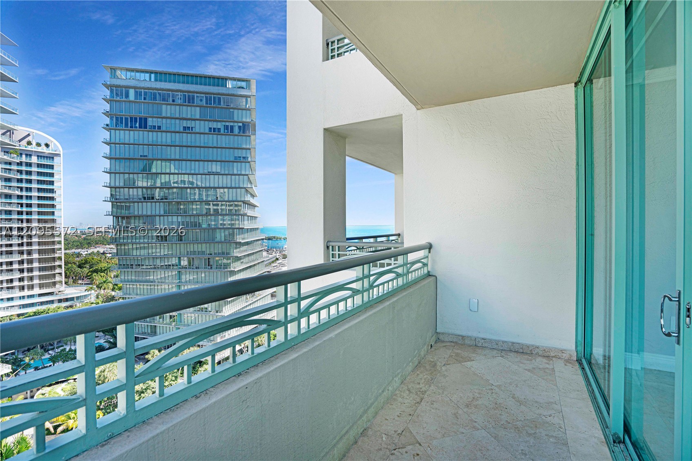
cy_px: 230
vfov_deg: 73.7
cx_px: 346
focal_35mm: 16
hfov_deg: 96.7
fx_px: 307
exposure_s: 1/800
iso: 400
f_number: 6.3
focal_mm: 16
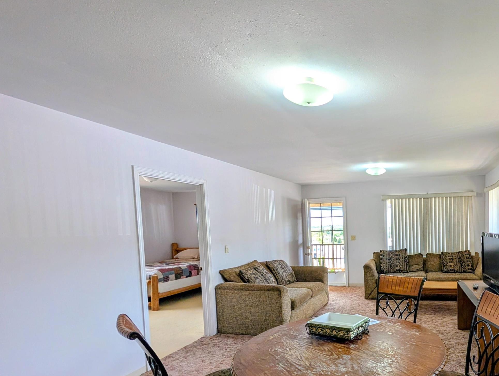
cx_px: 362
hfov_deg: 79.4
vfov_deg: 67.6
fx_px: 274
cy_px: 238
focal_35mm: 19
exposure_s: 1/155
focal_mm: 2.02
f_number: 1.7
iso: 58
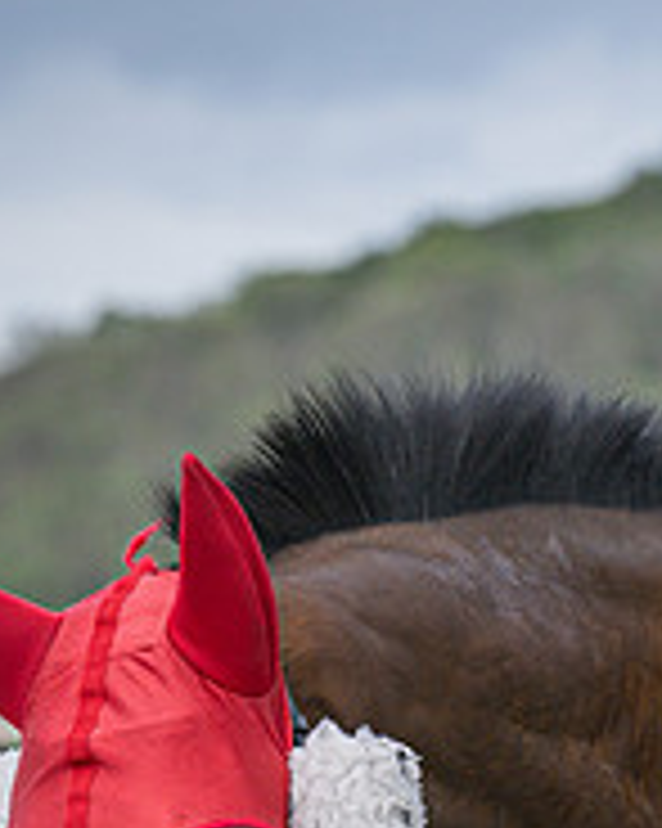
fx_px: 11741
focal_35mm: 479
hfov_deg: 3.2
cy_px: 842
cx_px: 704
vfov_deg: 4.0
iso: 400
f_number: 5
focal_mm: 125
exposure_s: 1/1600
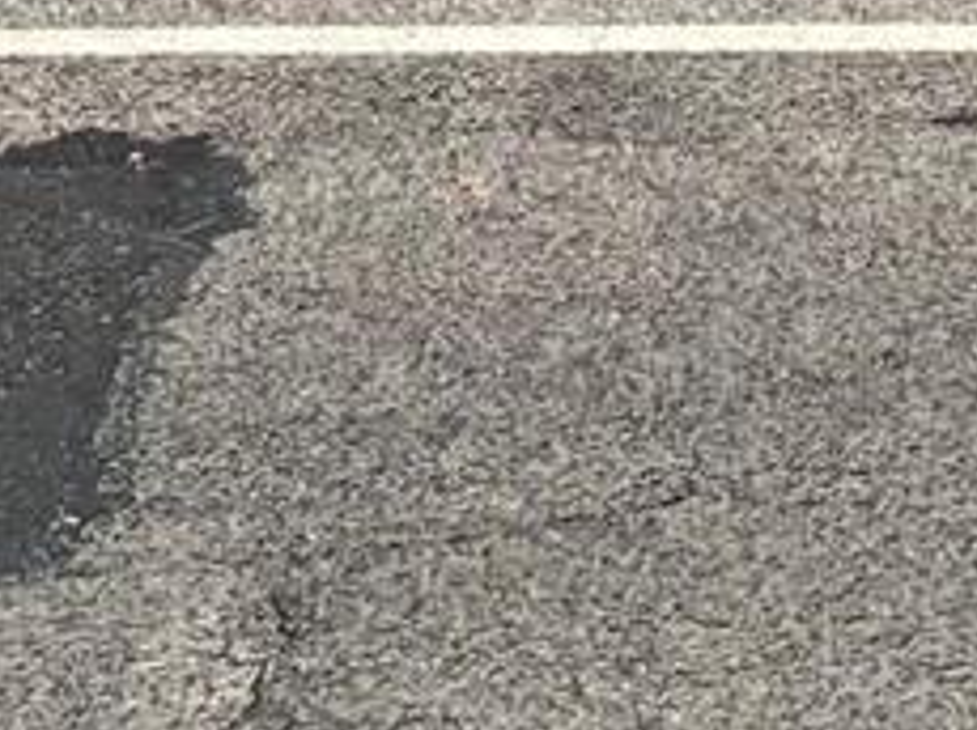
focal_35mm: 163
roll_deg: -0.4
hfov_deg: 11.8
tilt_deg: +2.8
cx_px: 1219
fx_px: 4596
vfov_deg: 7.9
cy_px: -1443
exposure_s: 1/509
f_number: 1.6
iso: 32
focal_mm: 4.2
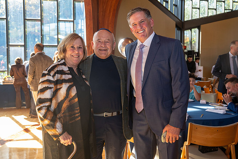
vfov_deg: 37.8
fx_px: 231
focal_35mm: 35
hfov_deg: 54.4
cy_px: 76
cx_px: 120
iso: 800
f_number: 5
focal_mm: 33.5
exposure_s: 1/160
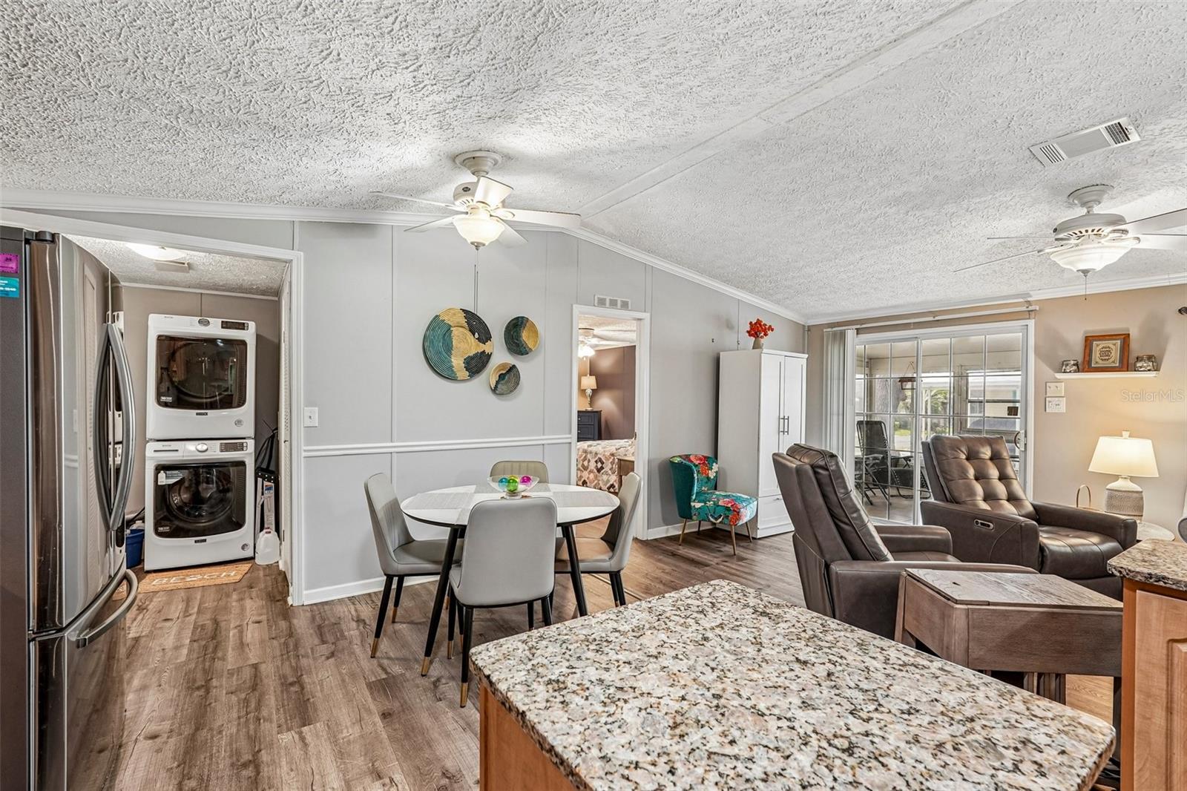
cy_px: 396
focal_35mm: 16
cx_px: 594
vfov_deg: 73.7
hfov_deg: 96.7
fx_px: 527
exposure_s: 1/5
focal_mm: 16
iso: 400
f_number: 8
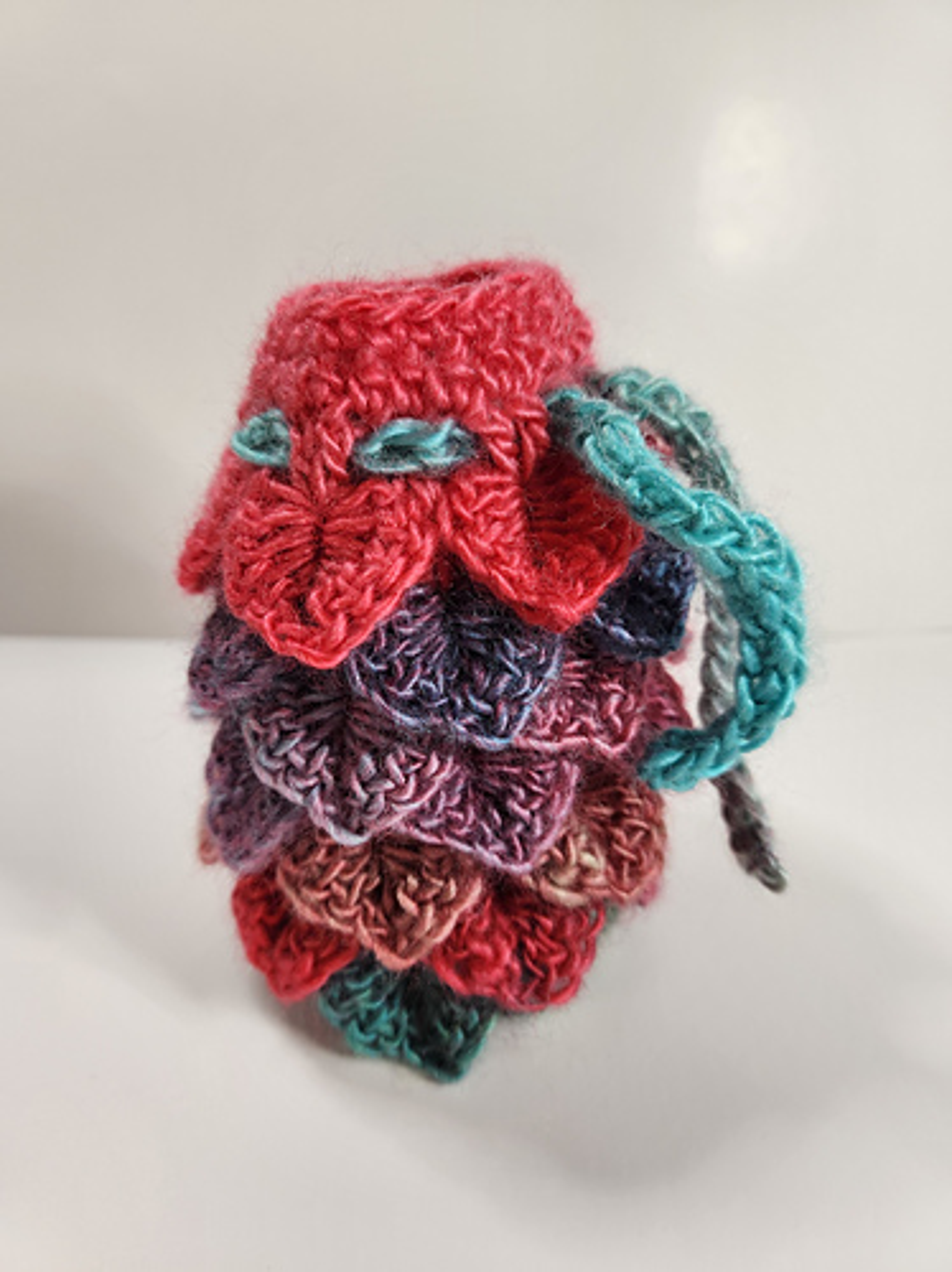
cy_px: 636
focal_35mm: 23
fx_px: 845
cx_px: 476
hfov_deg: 58.8
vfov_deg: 74.0
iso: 100
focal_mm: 5.4
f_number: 1.8
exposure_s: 1/180
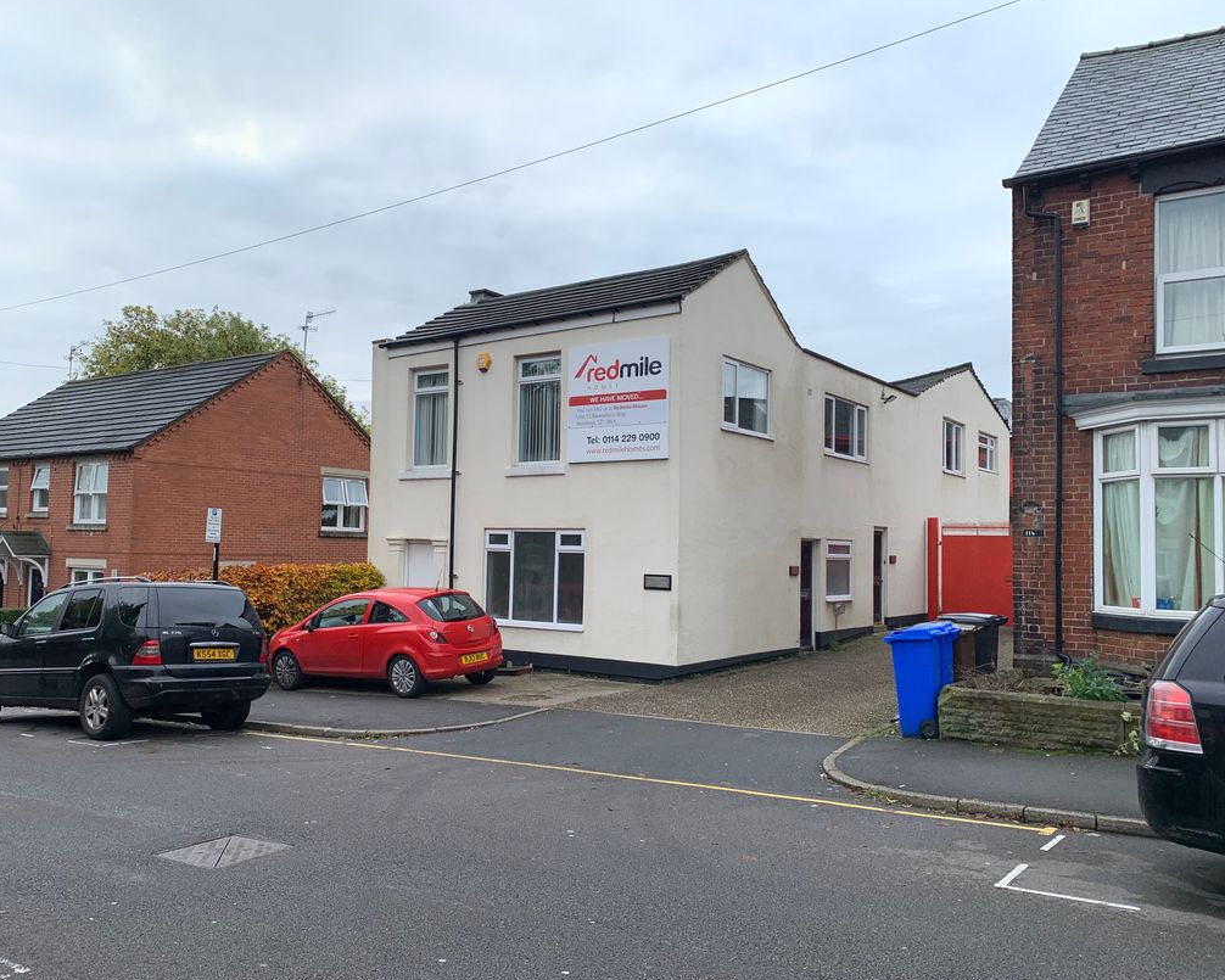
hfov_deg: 62.2
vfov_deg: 51.5
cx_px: 576
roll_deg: -1.8
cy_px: 499
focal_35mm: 28
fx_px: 1015
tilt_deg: +1.0
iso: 25
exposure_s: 1/459
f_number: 1.8
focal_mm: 4.25
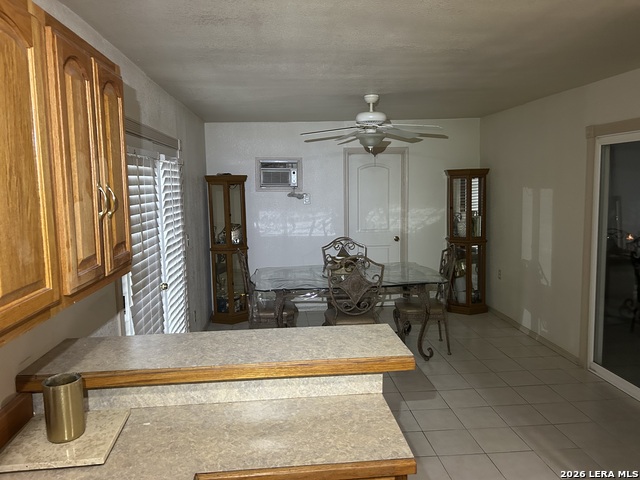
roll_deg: +1.1
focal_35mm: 26
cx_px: 320
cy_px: 240
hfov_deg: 67.3
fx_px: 481
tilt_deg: -5.7
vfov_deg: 53.1
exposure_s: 1/40
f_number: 1.5
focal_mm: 5.7
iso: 400
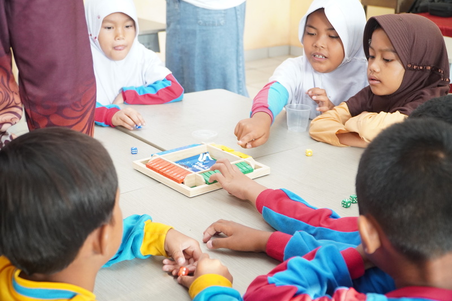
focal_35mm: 46
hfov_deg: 42.3
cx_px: 226
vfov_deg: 28.9
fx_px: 584
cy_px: 150
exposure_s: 1/125
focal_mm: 31
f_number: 4
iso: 1600
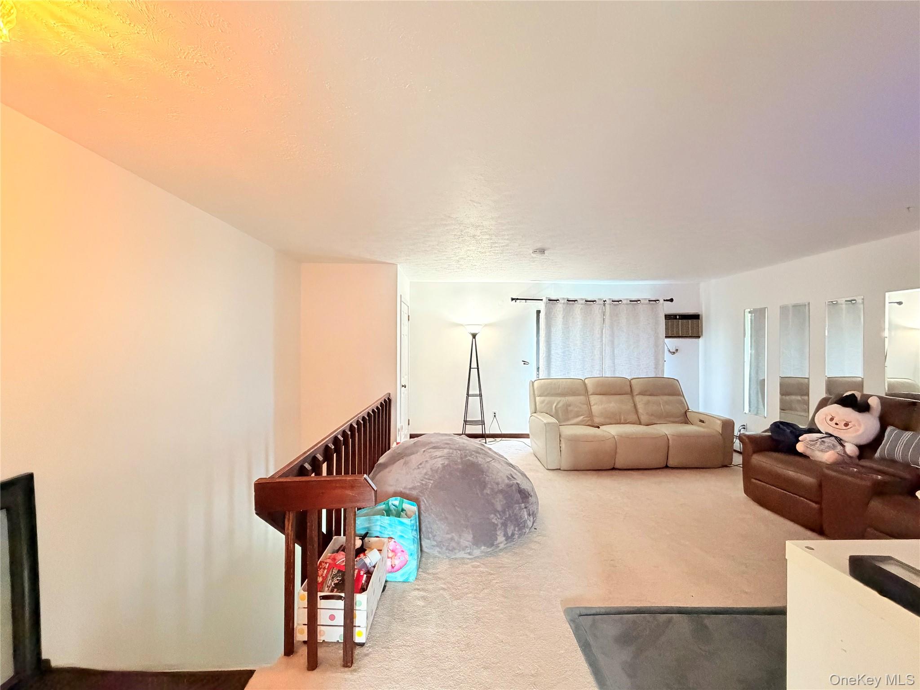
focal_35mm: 14
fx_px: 372
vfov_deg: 85.7
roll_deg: +0.3
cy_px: 345
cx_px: 460
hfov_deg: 102.1
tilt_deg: -0.2
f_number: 2.2
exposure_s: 1/60
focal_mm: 2.22
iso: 800
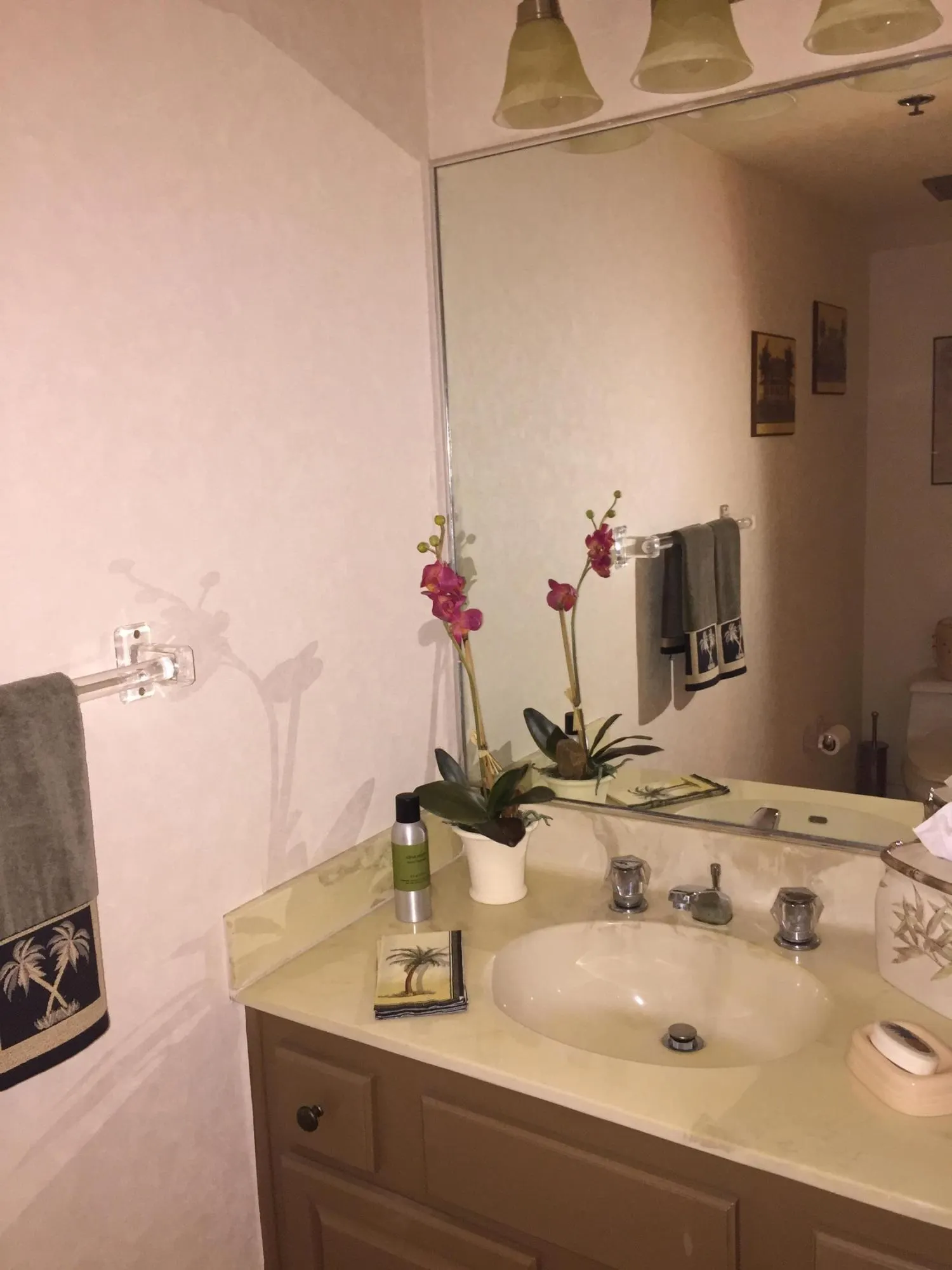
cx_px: 476
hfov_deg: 48.2
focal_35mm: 29
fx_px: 1063
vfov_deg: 61.7
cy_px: 635
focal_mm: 4.15
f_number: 2.2
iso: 100
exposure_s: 1/16
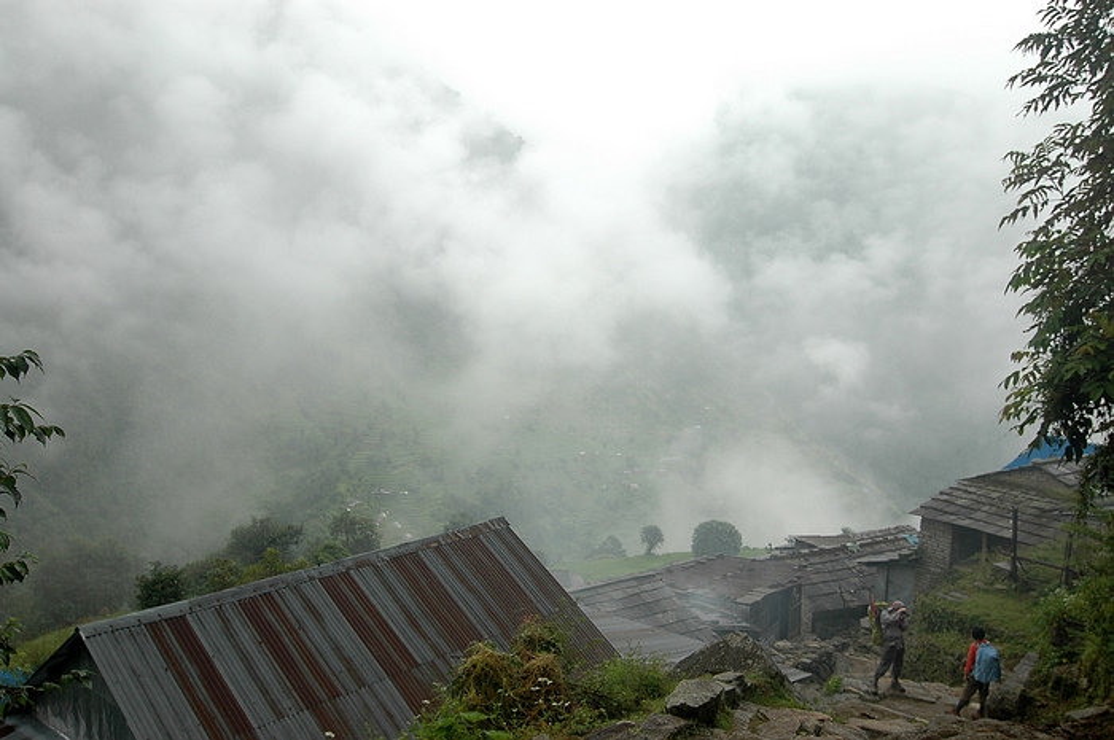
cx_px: 557
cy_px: 370
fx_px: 1113
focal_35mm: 36
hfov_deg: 53.2
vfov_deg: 36.8
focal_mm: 24
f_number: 4
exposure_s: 1/125
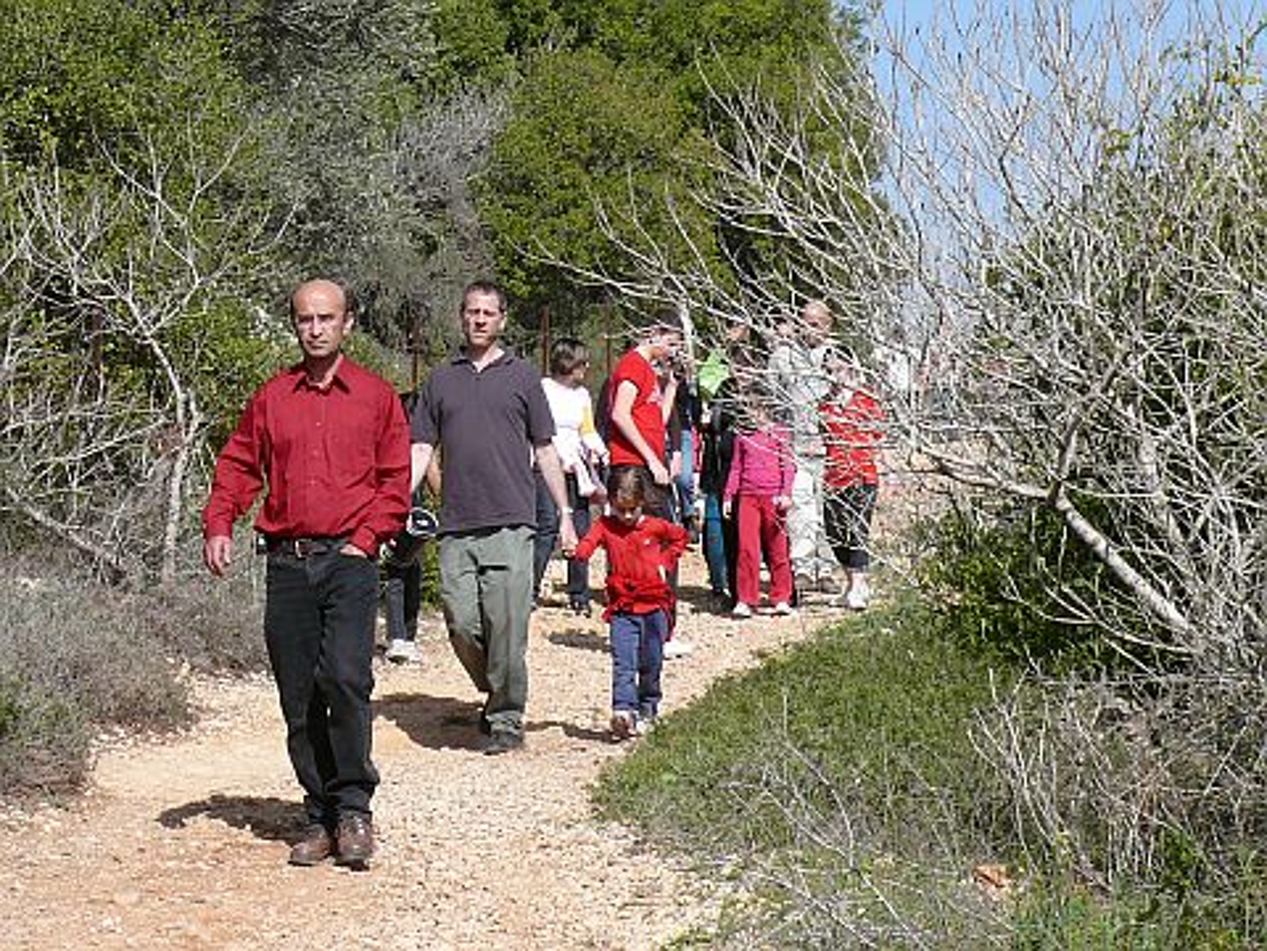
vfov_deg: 12.5
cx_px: 634
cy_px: 476
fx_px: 4356
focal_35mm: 119
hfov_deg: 16.6
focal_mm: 14.6
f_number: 6.3
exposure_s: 1/500
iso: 100
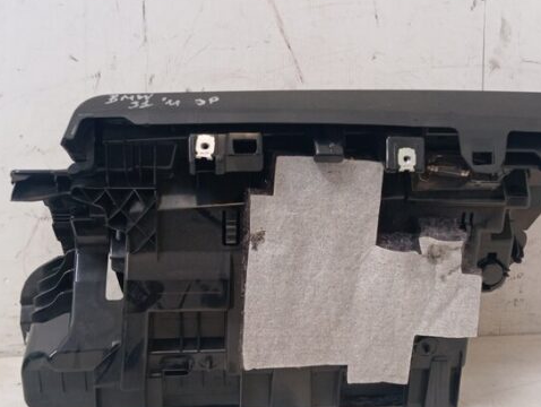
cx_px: 318
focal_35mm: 41
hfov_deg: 45.5
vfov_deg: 35.2
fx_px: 642
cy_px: 227
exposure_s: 1/33.3
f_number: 1.8
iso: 314
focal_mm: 4.22
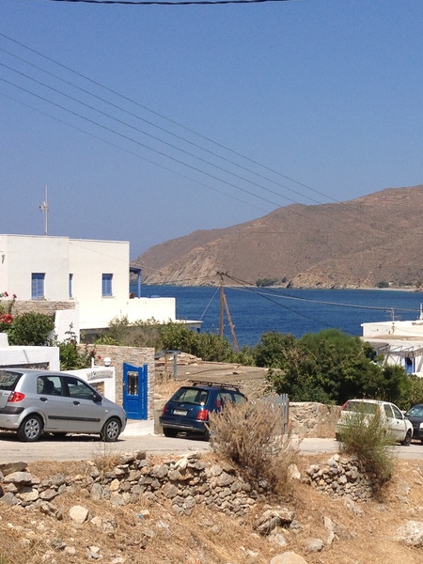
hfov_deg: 20.8
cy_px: 310
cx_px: 335
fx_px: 1141
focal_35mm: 70
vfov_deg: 27.8
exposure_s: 1/2404
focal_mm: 4.28
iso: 50
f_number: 2.4
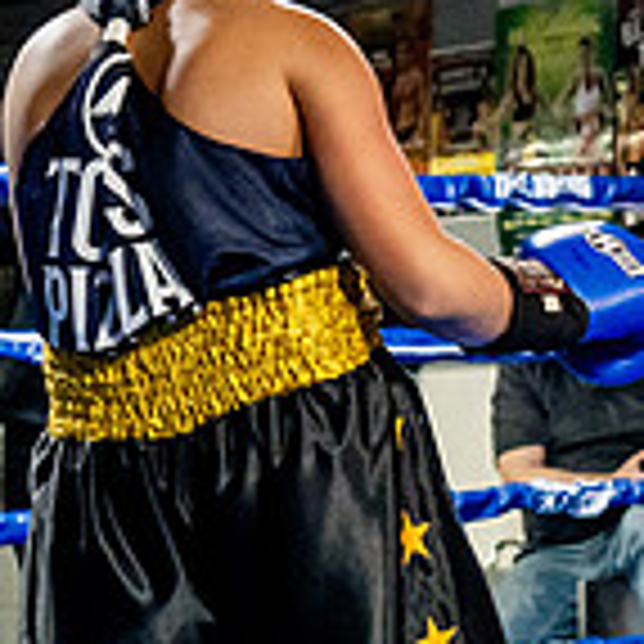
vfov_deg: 9.8
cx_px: 802
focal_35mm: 179
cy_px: 308
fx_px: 3768
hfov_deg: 9.6
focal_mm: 35
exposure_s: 1/800
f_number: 2.8
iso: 5000
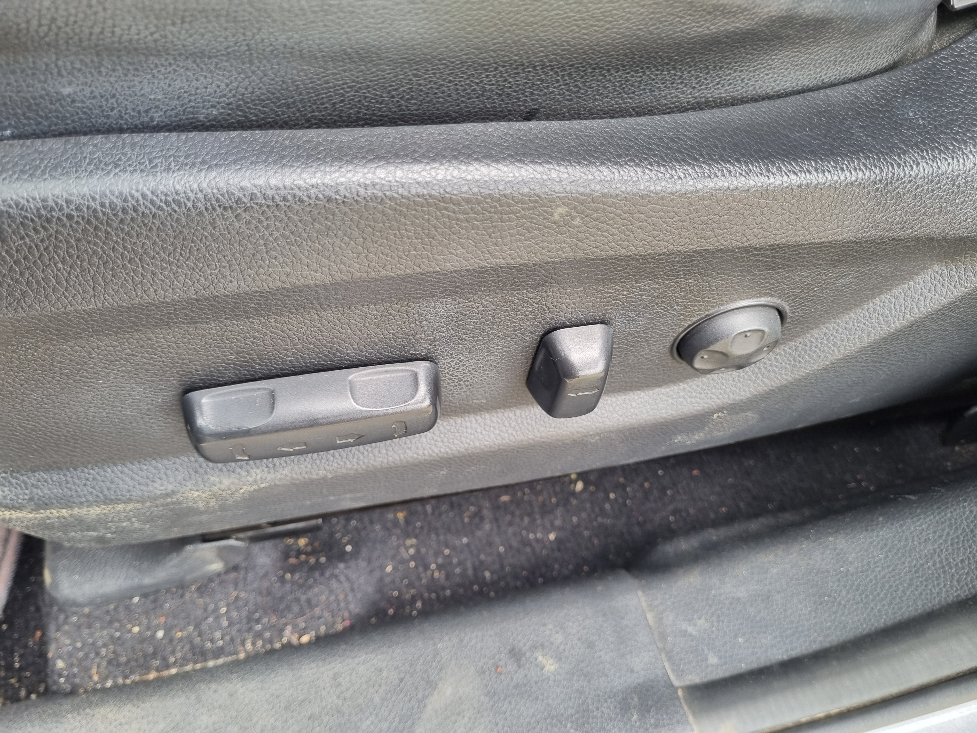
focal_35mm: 26
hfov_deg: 67.3
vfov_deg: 53.1
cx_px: 488
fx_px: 734
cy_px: 366
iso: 64
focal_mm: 5.4
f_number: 1.8
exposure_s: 1/120
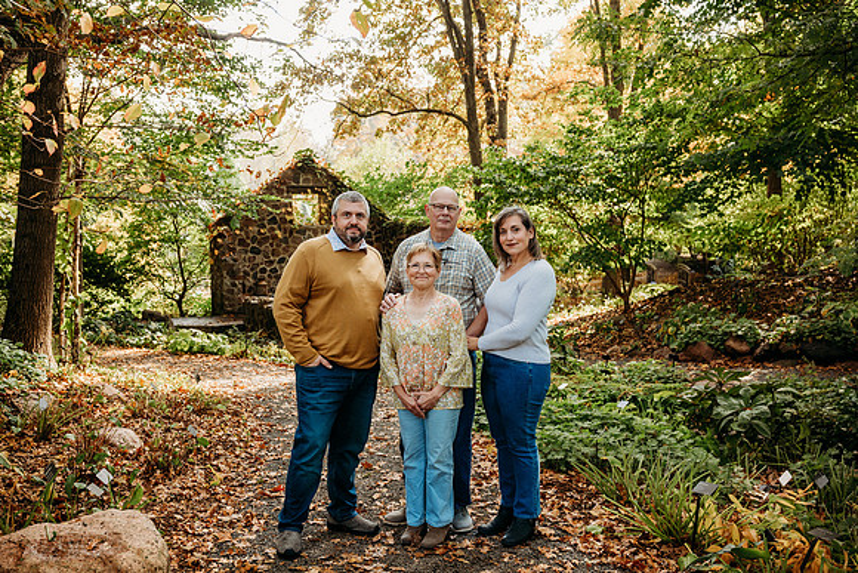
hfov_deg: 55.1
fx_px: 822
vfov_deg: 38.4
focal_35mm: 34
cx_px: 429
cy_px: 286
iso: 500
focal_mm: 34.5
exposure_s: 1/250
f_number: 4.5
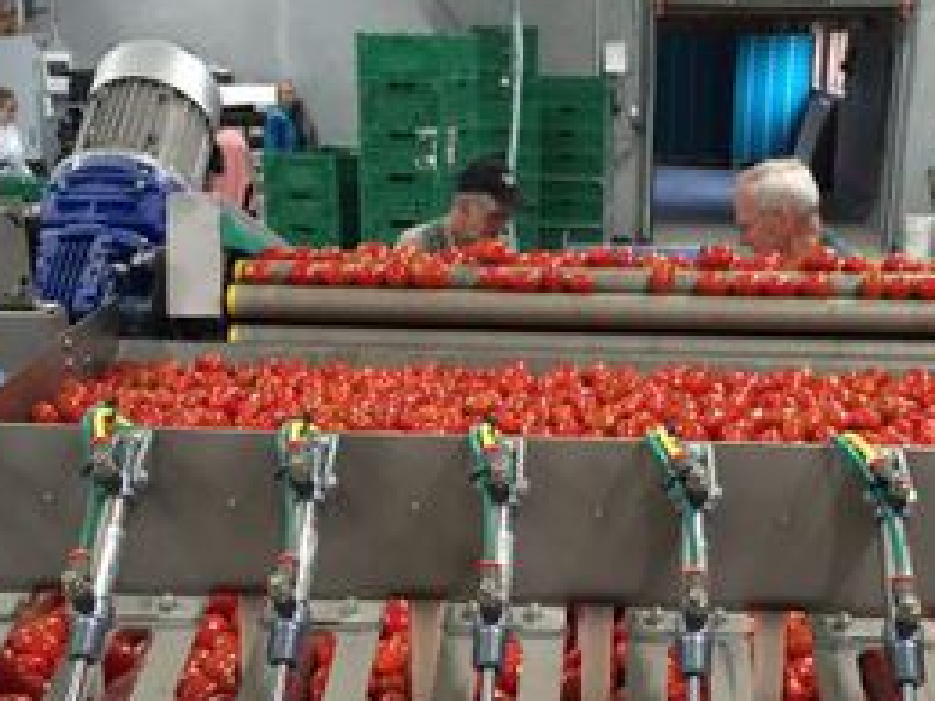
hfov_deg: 34.3
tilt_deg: -18.2
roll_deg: -0.3
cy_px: 558
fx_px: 1512
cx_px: 560
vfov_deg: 25.6
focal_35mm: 56
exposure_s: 1/33
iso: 125
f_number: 2.2
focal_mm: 4.15
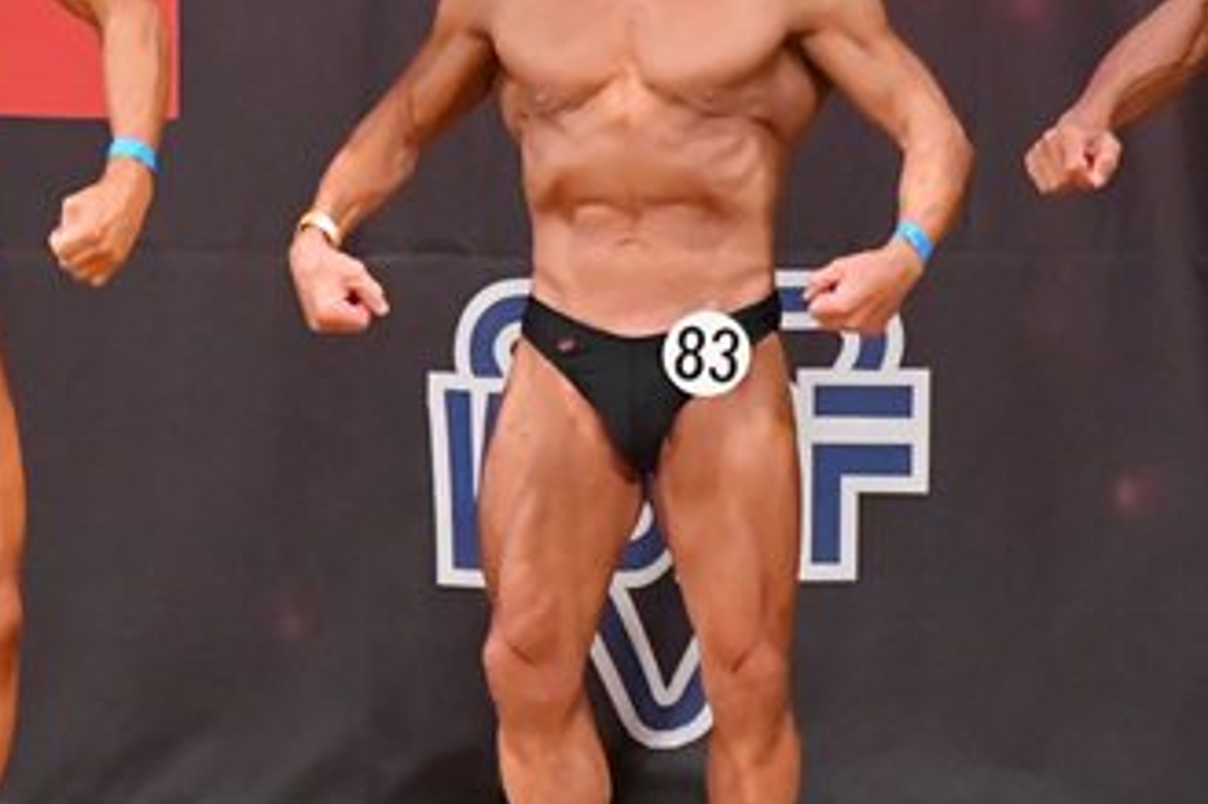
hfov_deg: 3.4
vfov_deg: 2.3
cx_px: 608
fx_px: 20156
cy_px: 356
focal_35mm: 601
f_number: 5.6
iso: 11400
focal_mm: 170
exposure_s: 1/400
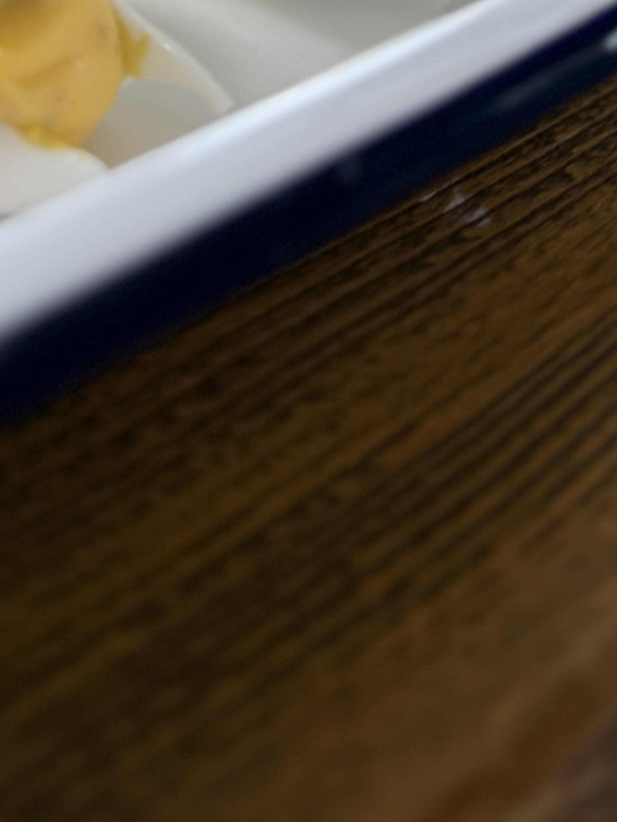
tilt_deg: -26.7
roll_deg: -0.6
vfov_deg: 28.2
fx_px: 1402
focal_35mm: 59
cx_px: 74
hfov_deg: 24.2
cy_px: -185
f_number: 1.78
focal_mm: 6.76
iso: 50
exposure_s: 1/128
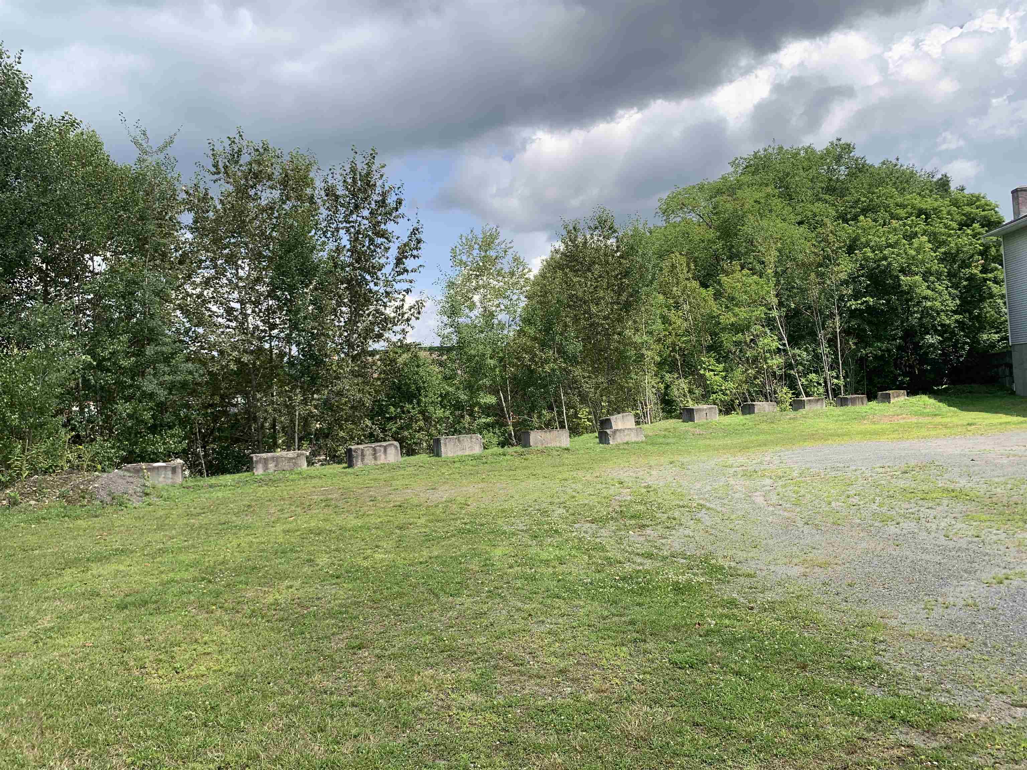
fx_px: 771
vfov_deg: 53.1
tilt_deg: +2.2
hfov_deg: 67.3
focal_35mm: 26
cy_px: 385
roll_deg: +4.3
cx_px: 514
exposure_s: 1/1332
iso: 25
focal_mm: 4.25
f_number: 1.8
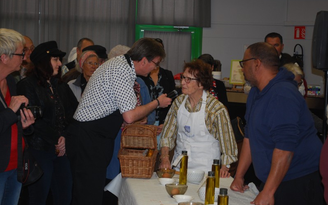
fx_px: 688
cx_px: 164
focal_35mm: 77
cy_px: 105
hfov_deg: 26.8
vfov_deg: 16.9
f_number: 5.6
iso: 320
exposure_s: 1/60
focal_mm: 50
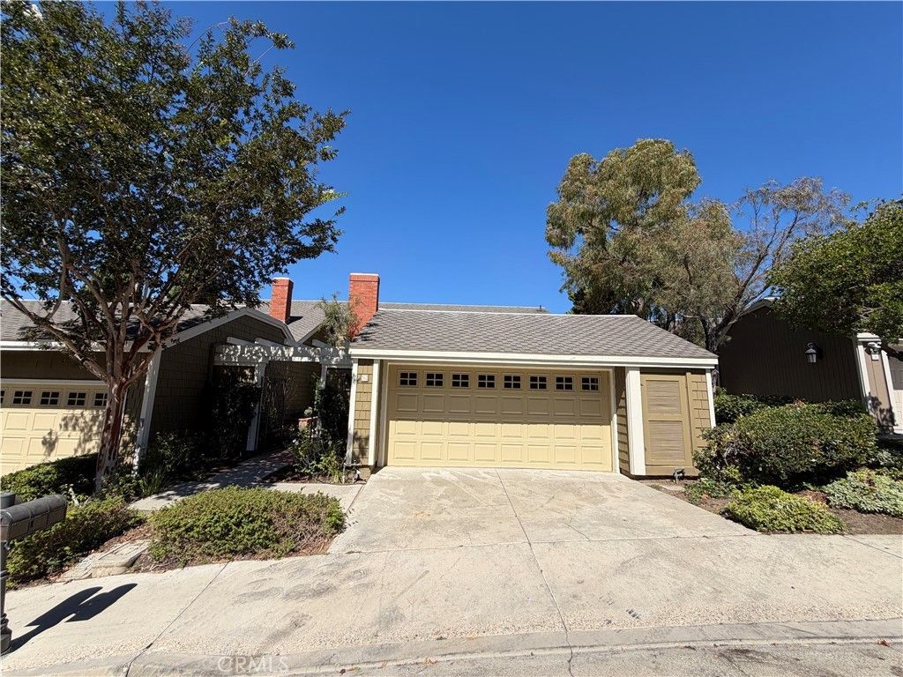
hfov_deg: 102.1
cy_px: 338
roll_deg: -1.2
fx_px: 365
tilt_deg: +8.3
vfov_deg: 85.7
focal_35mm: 14
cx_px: 452
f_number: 2.2
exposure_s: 1/901
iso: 20
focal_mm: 2.22
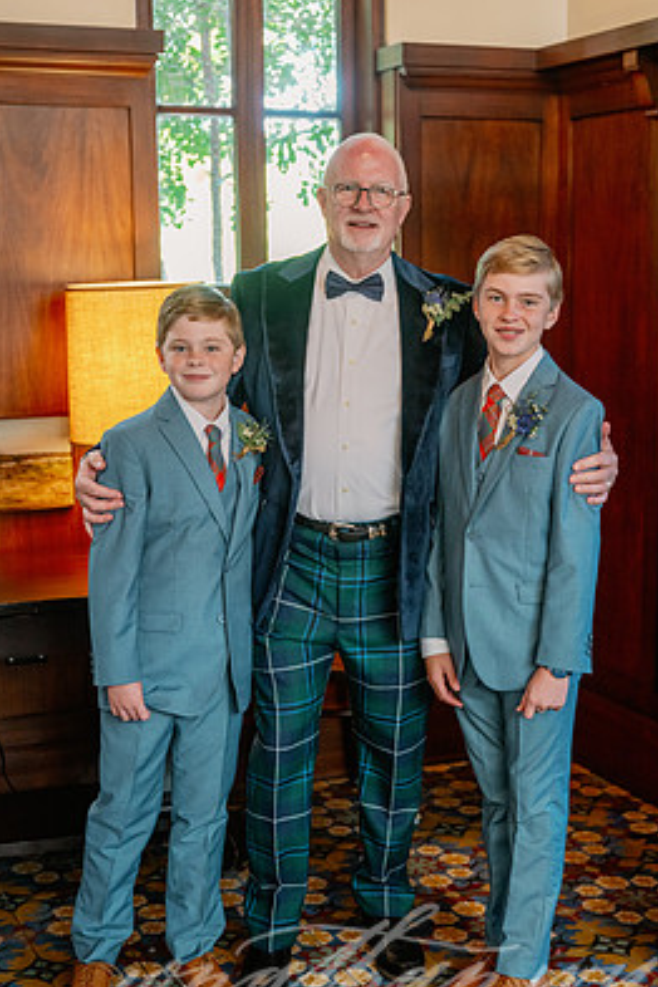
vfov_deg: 36.2
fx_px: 1508
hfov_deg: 24.6
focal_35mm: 55
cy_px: 515
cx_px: 364
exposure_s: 1/100
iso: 1250
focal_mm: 48
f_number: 2.8
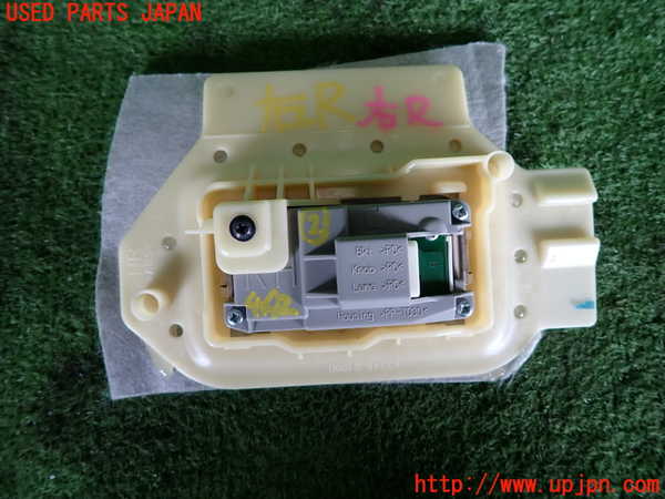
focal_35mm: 25
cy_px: 250
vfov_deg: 54.9
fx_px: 480
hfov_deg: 69.4
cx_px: 332
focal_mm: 4.5
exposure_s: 1/125
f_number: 2
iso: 200
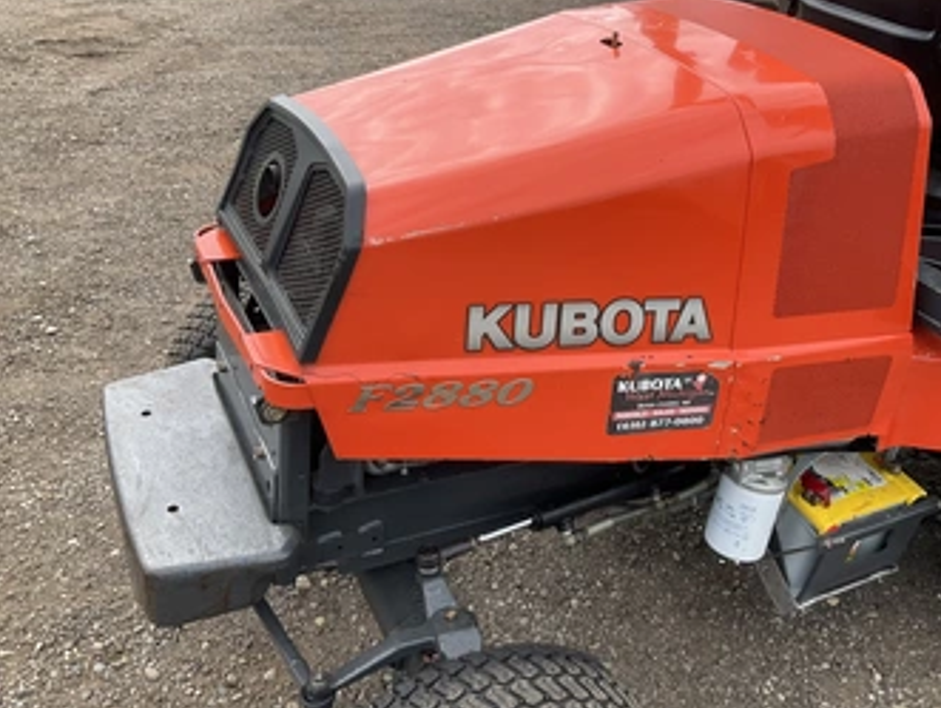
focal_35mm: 35
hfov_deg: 52.4
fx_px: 952
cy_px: 293
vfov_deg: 40.6
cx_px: 543
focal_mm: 3
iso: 25
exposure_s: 1/599
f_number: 1.8
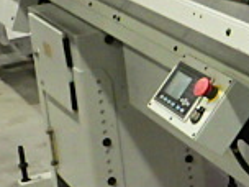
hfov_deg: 14.5
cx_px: 457
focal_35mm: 118
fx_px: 849
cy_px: 18
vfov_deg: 12.5
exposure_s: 1/45
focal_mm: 5
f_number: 3.5
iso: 1250
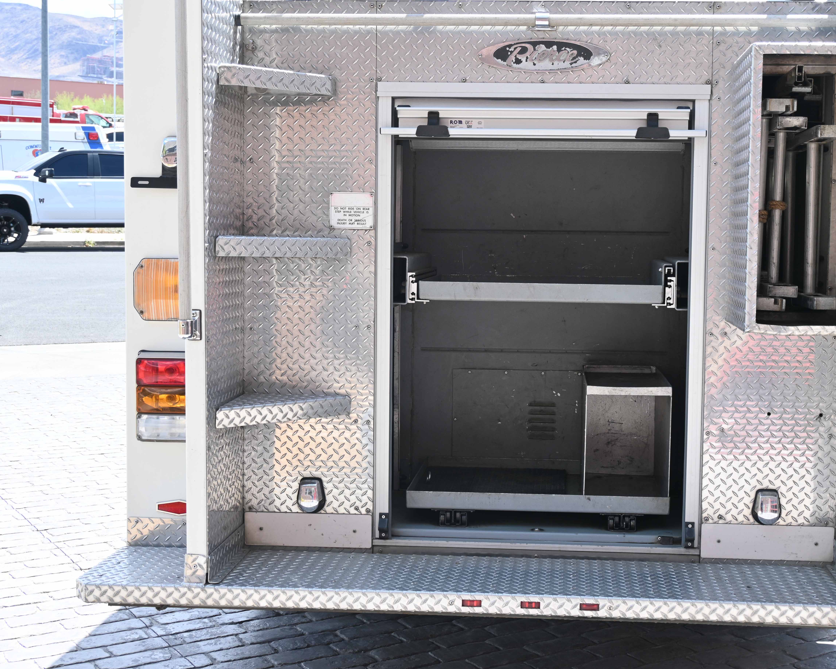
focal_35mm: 48
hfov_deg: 38.6
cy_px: 330
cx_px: 494
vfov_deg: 31.5
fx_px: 1188
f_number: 6.3
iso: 100
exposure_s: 1/160
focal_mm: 28
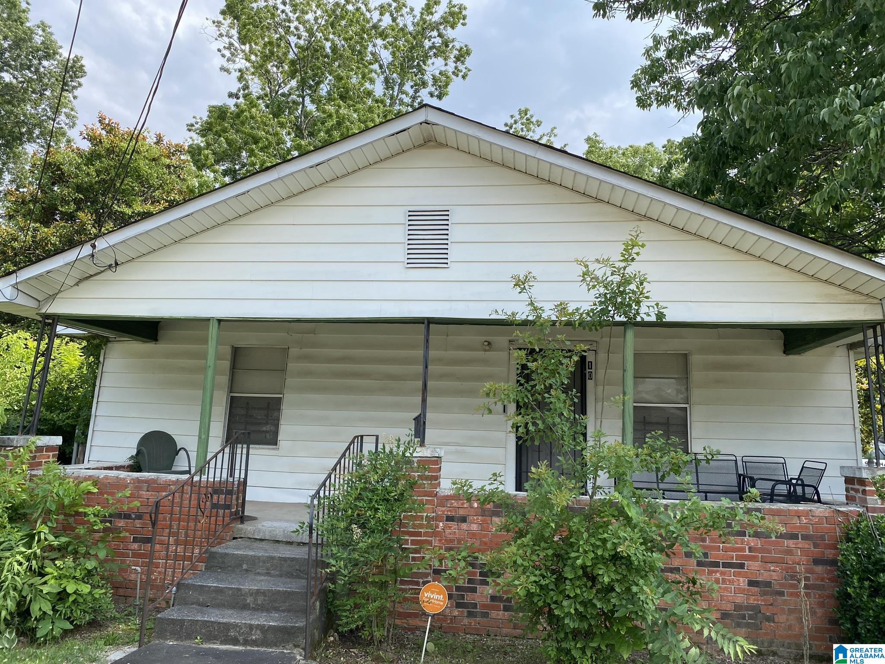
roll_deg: -1.4
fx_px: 665
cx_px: 442
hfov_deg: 67.3
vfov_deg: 53.1
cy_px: 332
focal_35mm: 26
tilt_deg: +10.8
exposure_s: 1/1232
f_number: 1.8
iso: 32
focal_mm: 4.25
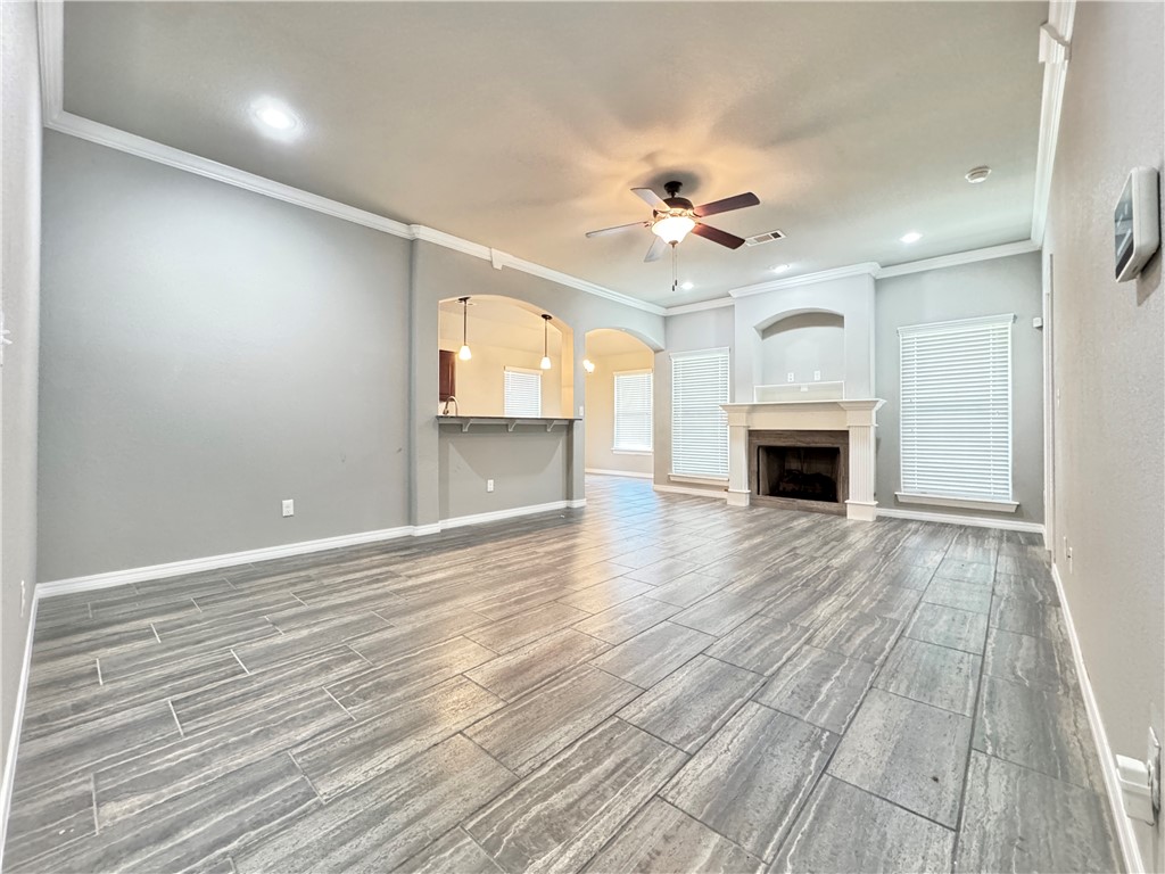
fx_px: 471
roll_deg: -0.7
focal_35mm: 14
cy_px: 437
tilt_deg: -2.0
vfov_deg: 85.7
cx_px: 582
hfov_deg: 102.1
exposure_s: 1/60
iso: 1250
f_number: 2.2
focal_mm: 2.22
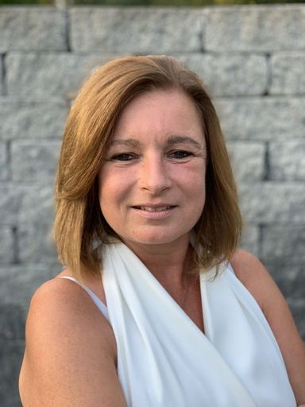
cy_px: 204
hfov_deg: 28.0
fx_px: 611
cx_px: 152
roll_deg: +0.8
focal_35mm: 52
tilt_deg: -11.2
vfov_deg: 36.8
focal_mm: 6
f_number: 2.4
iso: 100
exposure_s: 1/122
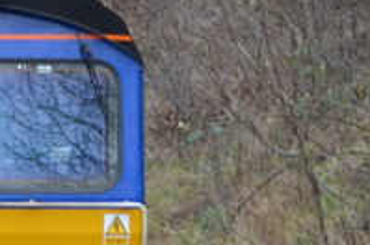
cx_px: -372
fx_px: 10407
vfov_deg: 1.4
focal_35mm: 1014
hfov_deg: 2.0
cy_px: 143
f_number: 5.6
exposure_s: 1/125
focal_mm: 105
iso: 320
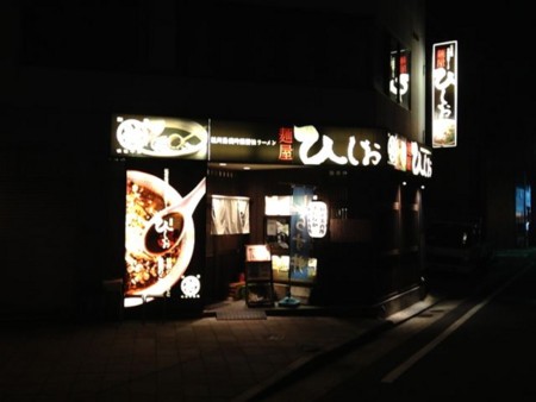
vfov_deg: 43.0
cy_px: 201
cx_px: 268
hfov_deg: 55.3
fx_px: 511
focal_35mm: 33
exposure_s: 1/20
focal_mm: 4.13
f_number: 2.4
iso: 200
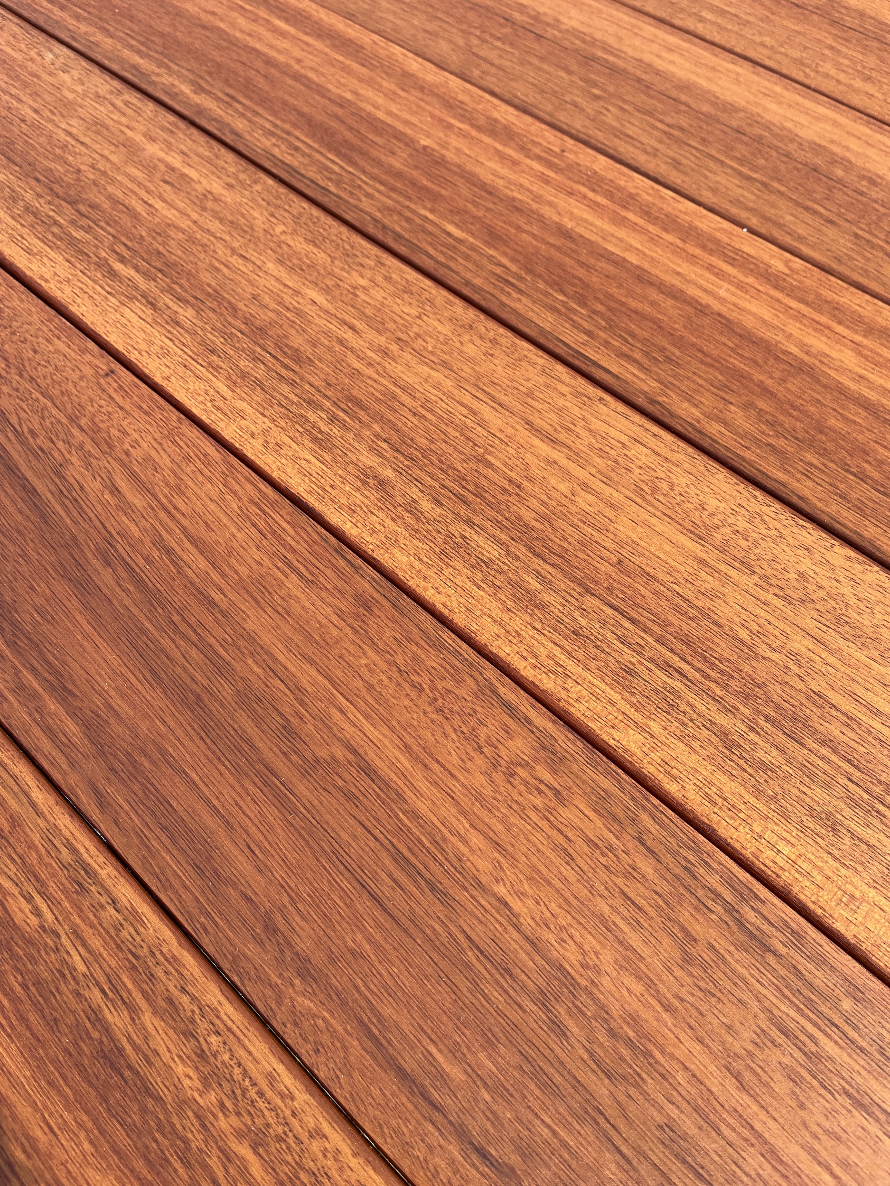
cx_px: 445
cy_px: 593
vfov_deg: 67.3
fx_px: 891
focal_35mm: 26
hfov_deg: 53.1
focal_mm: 5.1
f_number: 1.6
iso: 50
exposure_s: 1/1458
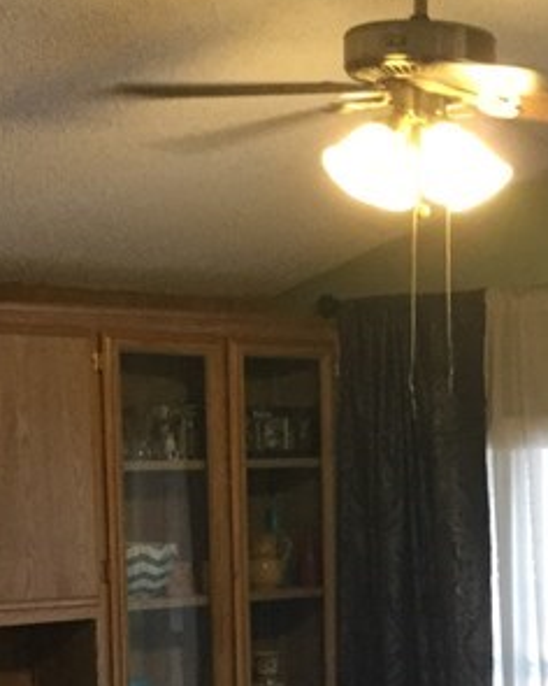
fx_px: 2129
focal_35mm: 105
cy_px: 691
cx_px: 536
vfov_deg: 17.8
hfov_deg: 14.5
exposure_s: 1/30
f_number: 2.4
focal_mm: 3.3
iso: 125
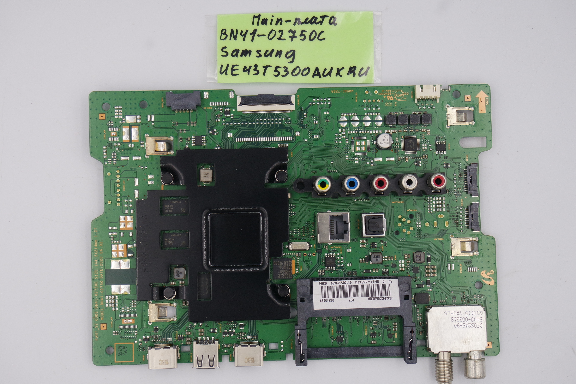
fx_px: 944
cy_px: 192
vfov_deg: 23.0
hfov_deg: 33.9
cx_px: 288
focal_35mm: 59
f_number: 5
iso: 200
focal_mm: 22
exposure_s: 1/160
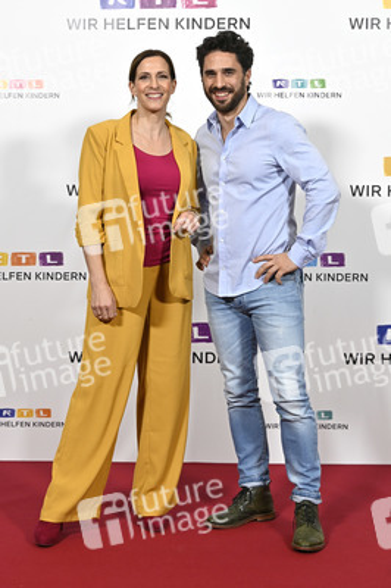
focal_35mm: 59
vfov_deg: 34.0
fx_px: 963
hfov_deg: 23.0
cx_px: 196
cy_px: 294
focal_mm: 59
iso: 800
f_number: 4
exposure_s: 1/320
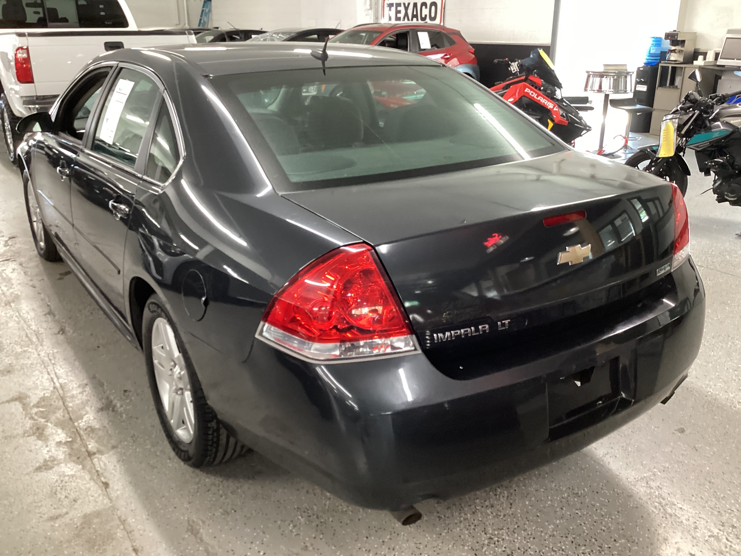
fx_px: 664
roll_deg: -0.7
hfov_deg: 58.4
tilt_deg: -20.8
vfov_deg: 45.4
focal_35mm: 31
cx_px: 370
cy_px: 278
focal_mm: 3.3
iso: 250
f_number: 2.4
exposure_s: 1/33
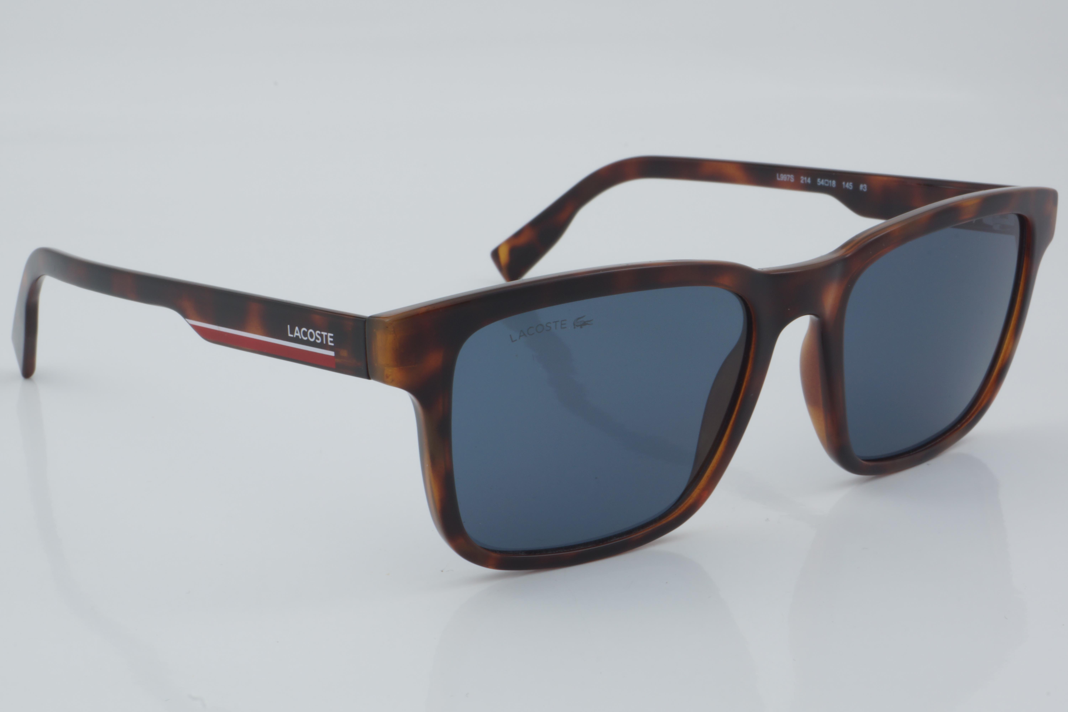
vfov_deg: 18.2
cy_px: 356
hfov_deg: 27.0
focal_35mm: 75
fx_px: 2225
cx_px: 534
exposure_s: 1/4
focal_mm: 50
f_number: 32
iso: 100
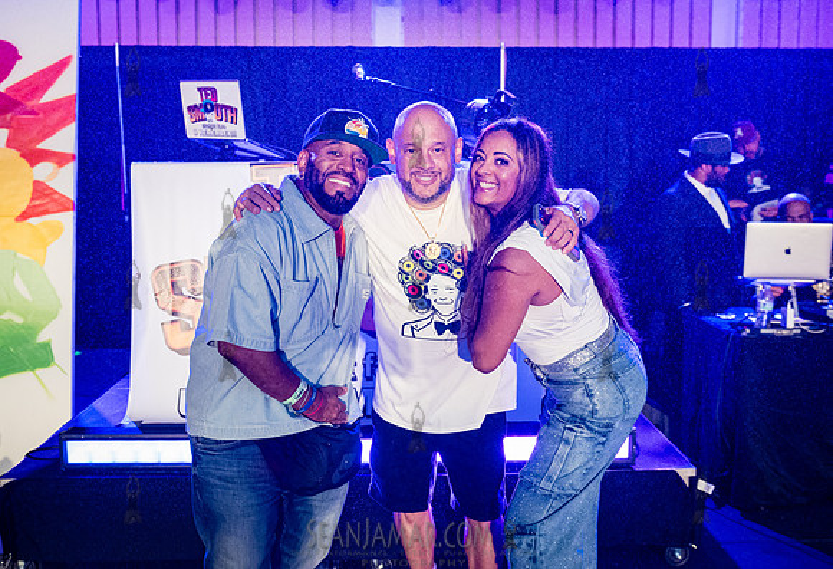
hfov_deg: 48.9
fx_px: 916
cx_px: 431
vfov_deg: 34.5
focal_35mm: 39
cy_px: 271
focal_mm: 31
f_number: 3.5
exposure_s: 1/640
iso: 6400
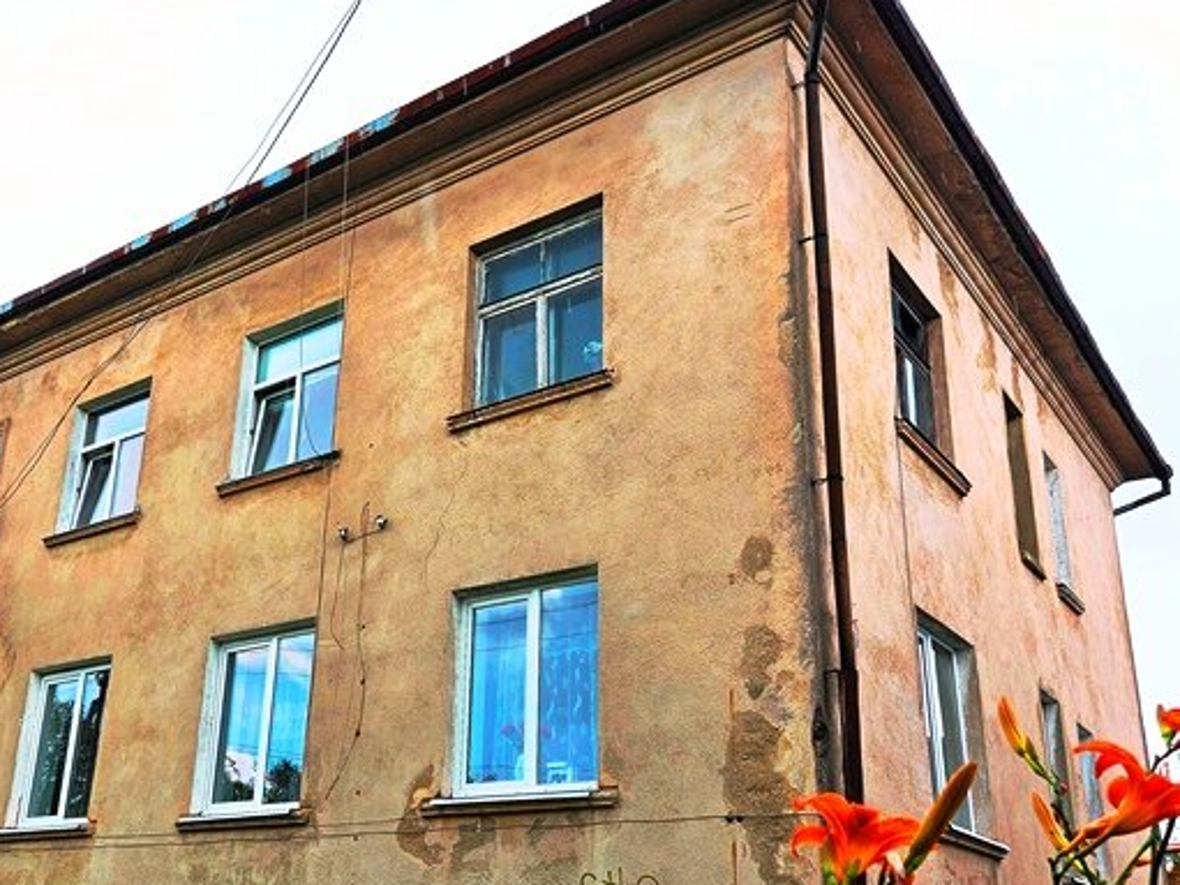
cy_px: 531
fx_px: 1227
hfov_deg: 50.7
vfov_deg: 39.5
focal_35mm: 36
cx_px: 420
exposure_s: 1/380
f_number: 1.8
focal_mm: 5.4
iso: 25
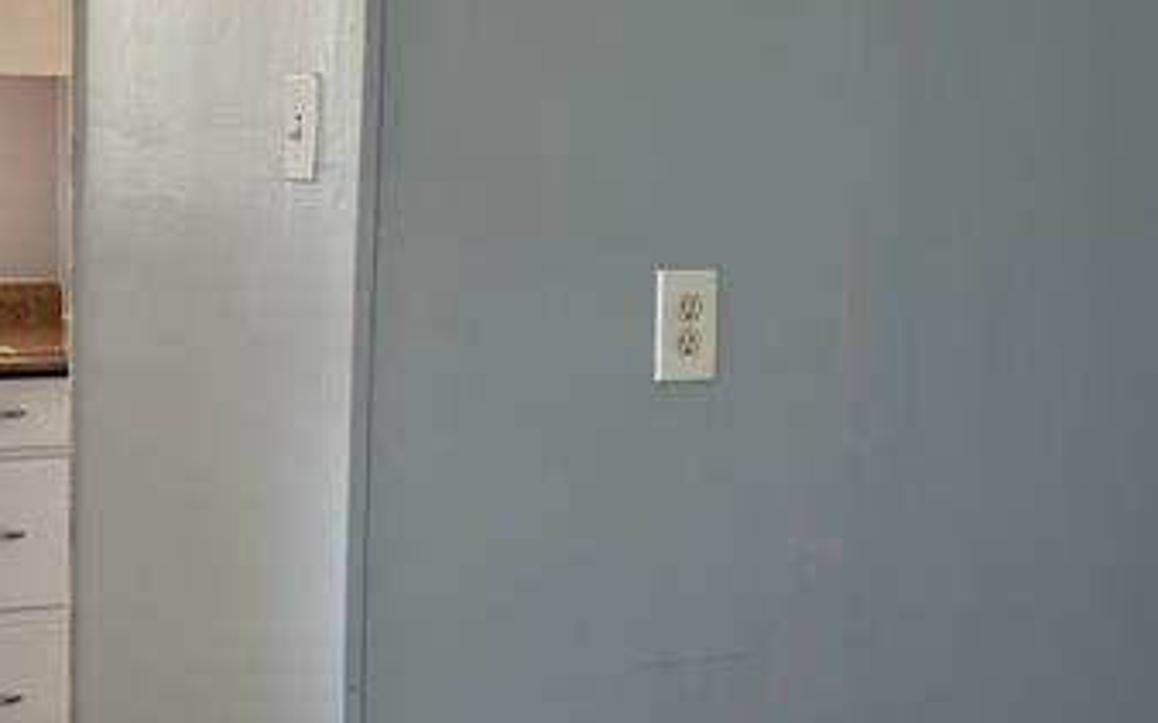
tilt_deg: -3.7
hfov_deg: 26.8
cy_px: 291
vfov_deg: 16.9
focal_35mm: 77
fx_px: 2429
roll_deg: -0.6
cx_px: 459
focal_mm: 6.76
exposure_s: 1/240
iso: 200
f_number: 1.78
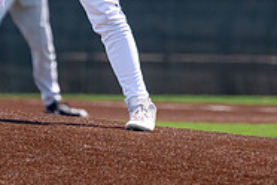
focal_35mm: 1083
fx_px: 8332
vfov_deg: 1.3
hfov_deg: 1.9
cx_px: 41
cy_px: -137
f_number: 4
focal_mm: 280
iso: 320
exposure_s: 1/2000
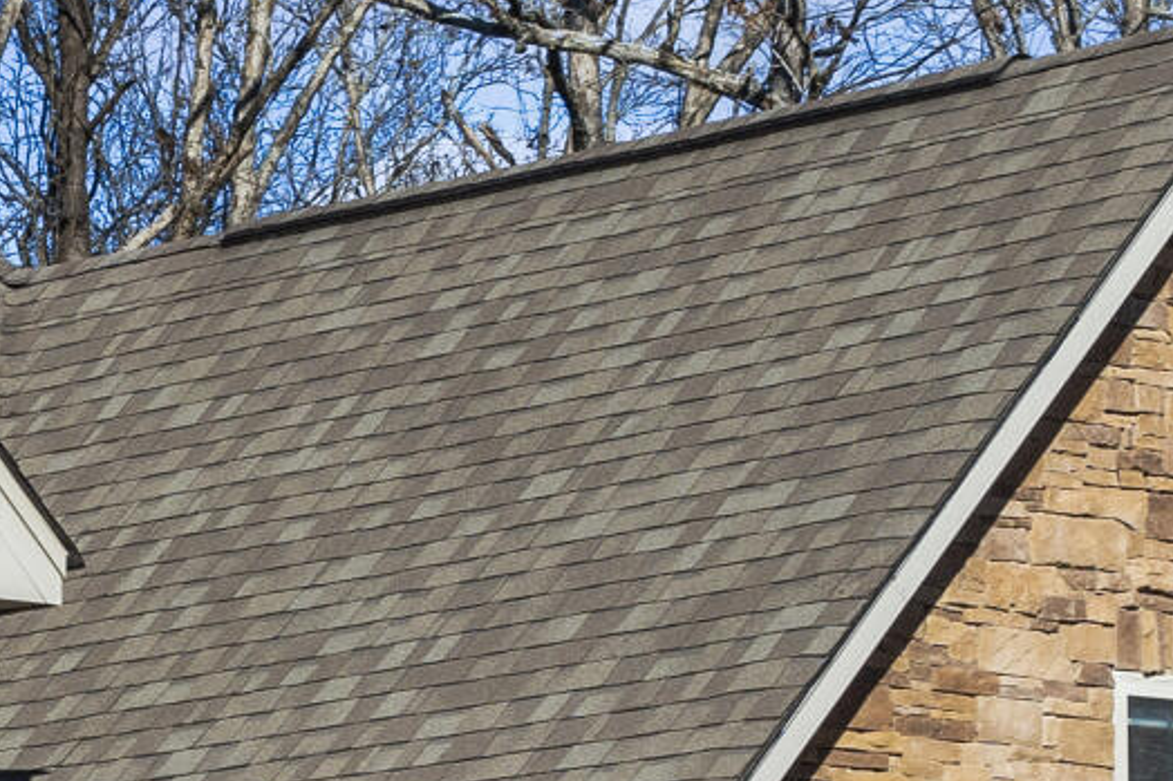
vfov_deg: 6.0
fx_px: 7459
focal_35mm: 229
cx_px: -929
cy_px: 1041
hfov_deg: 8.6
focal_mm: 40
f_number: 10
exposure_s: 1/100
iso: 125
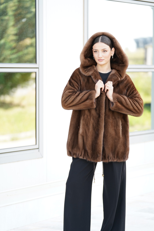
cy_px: 116
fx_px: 789
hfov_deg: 11.1
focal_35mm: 123
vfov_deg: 16.7
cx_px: 77
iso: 250
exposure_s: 1/250
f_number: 2.8
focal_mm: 123
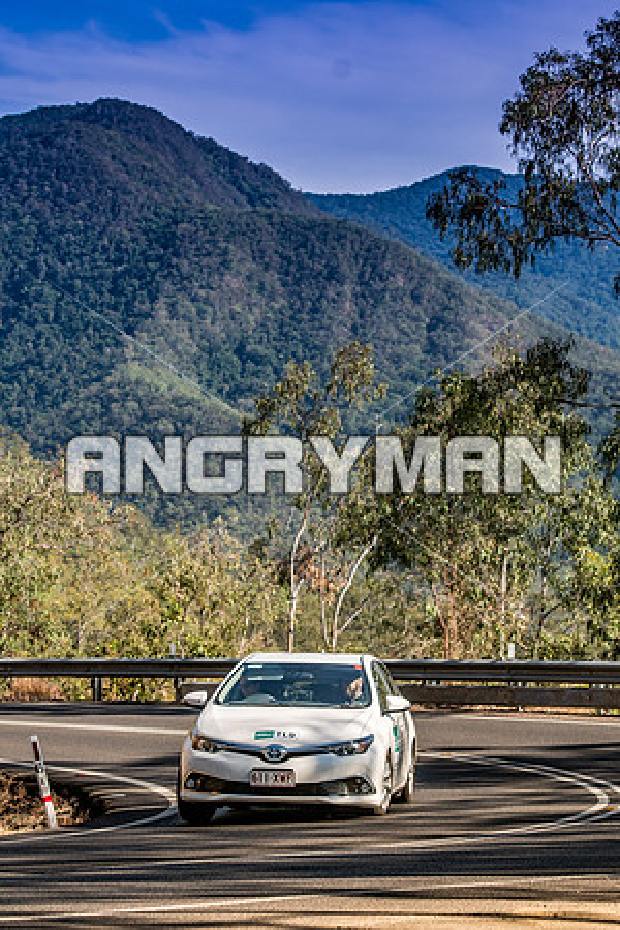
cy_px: 465
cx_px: 310
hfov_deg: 10.6
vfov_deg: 15.9
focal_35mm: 129
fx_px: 3332
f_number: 5
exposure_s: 1/3200
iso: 250
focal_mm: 86
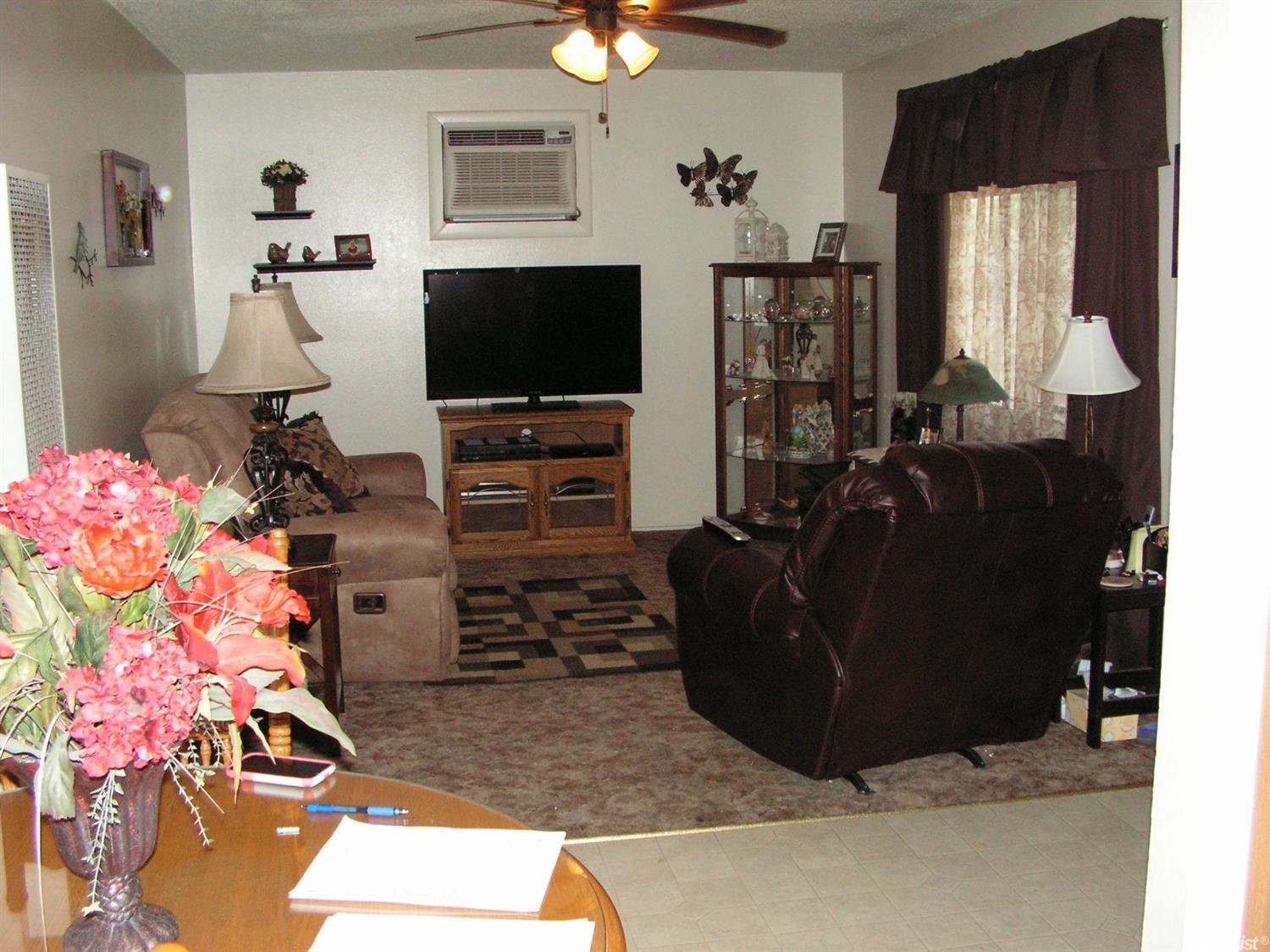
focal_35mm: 36
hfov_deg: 51.4
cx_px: 635
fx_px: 1320
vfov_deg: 39.6
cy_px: 476
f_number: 3.2
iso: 160
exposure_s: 1/40
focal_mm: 6
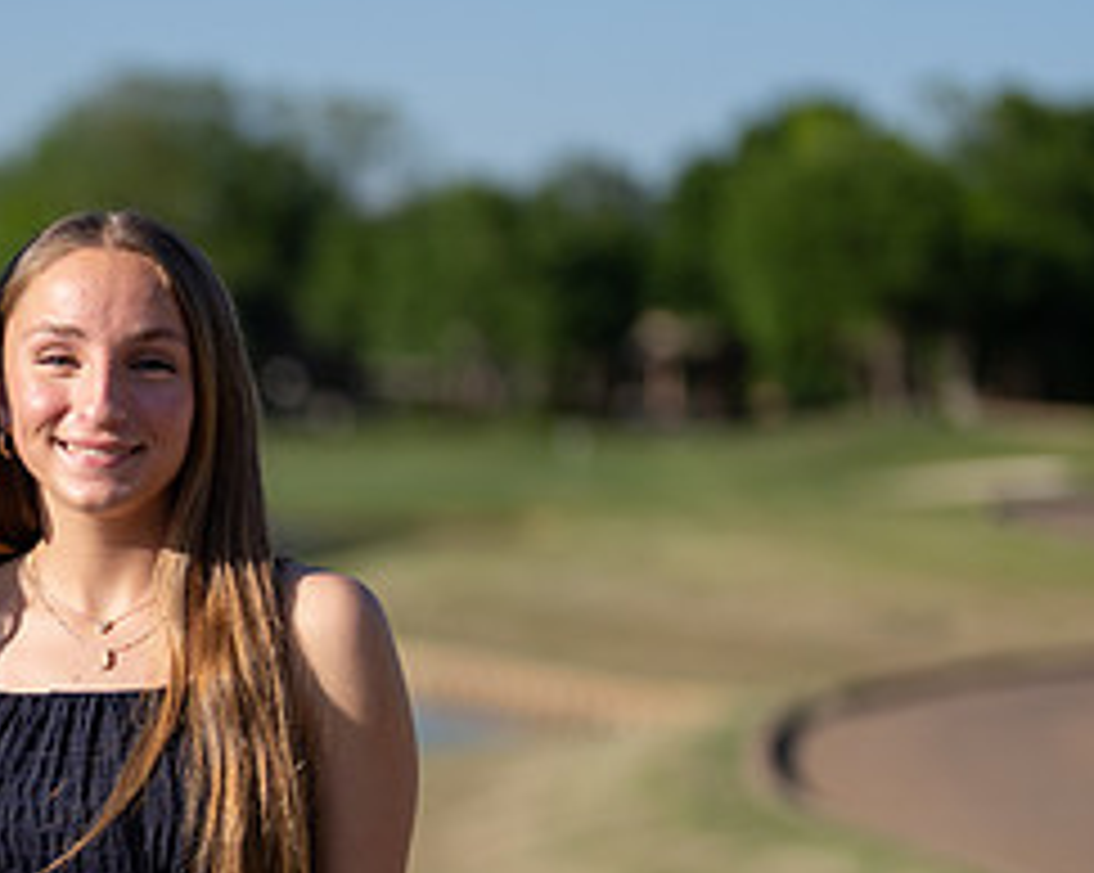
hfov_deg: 15.0
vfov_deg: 12.2
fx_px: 4076
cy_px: 702
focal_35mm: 126
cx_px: -68
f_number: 1.2
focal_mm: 50
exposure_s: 1/10000
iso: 100
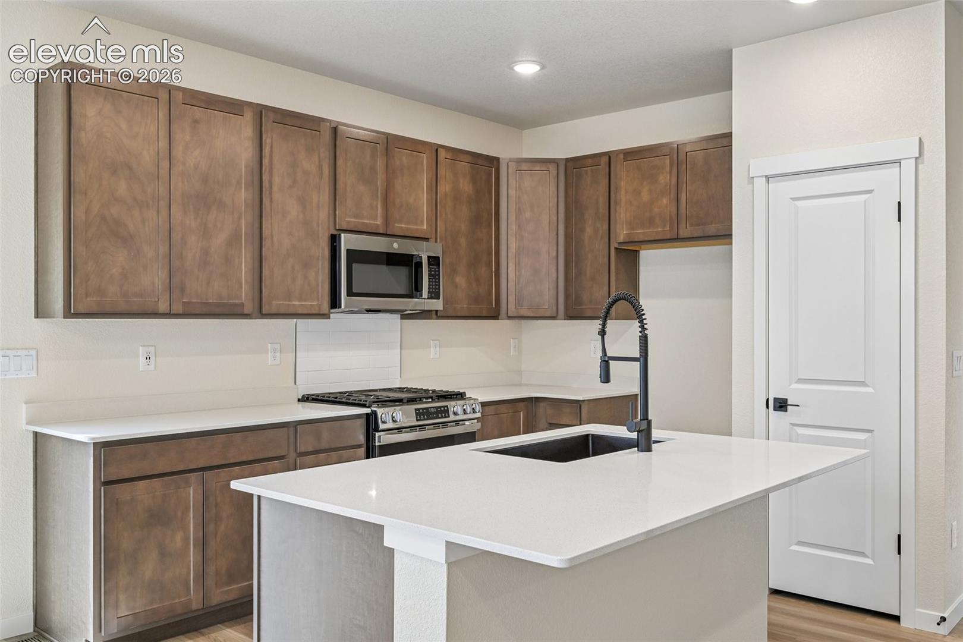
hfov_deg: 61.9
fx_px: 802
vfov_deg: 43.6
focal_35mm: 30
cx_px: 482
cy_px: 321
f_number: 9
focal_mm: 30
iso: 400
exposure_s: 1/15
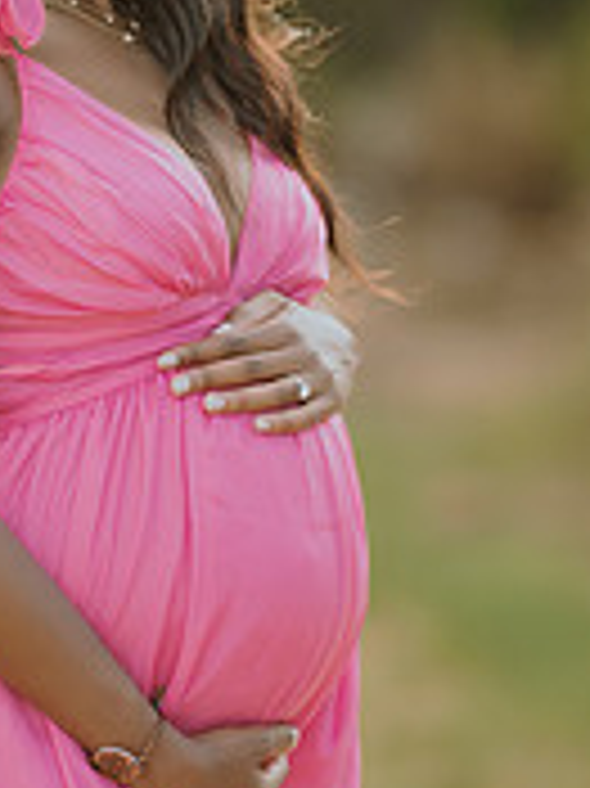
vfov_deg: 5.9
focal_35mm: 334
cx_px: 36
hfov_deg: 4.4
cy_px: 32
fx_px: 7600
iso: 50
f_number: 1.8
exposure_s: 1/320
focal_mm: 135
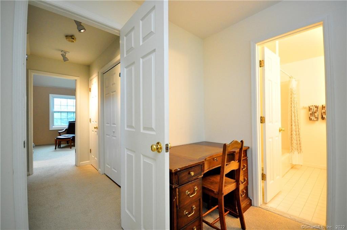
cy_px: 115
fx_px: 144
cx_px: 174
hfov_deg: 100.5
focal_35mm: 15
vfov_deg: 77.1
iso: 1600
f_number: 4
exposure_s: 1/60
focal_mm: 10
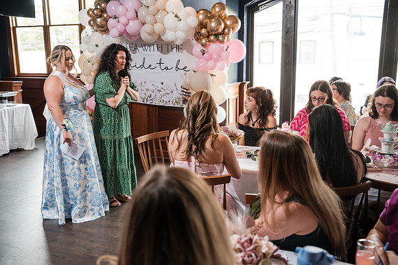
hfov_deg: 53.1
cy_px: 132
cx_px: 199
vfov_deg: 36.9
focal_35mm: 36
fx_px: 398
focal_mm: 36
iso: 1000
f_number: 4
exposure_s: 1/250
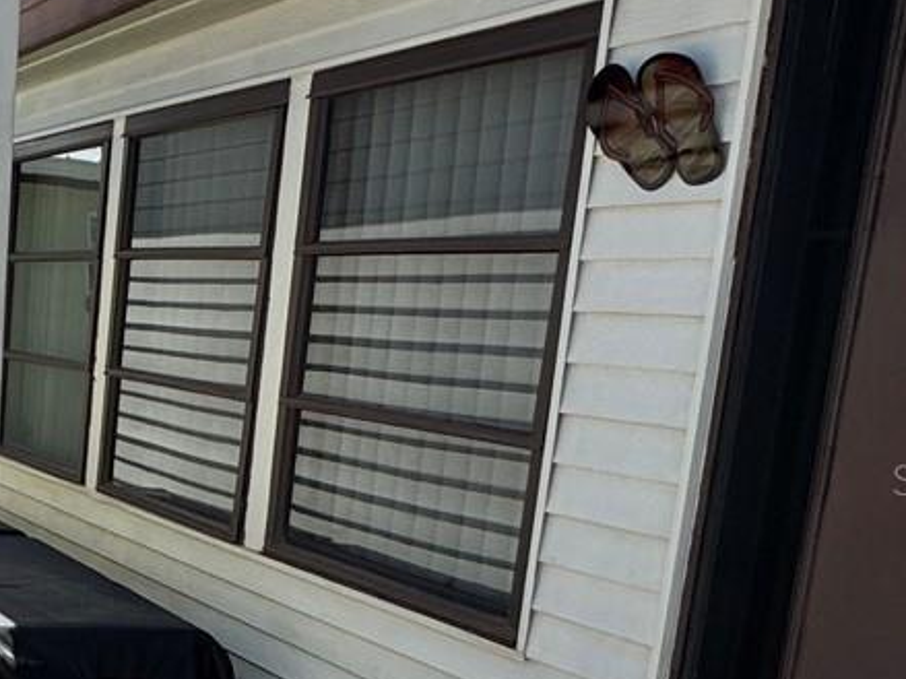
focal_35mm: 51
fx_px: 1334
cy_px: 479
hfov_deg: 24.9
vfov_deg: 28.3
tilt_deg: -8.8
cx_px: -563
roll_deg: +0.4
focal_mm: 2.22
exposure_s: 1/1323
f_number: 2.2
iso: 50
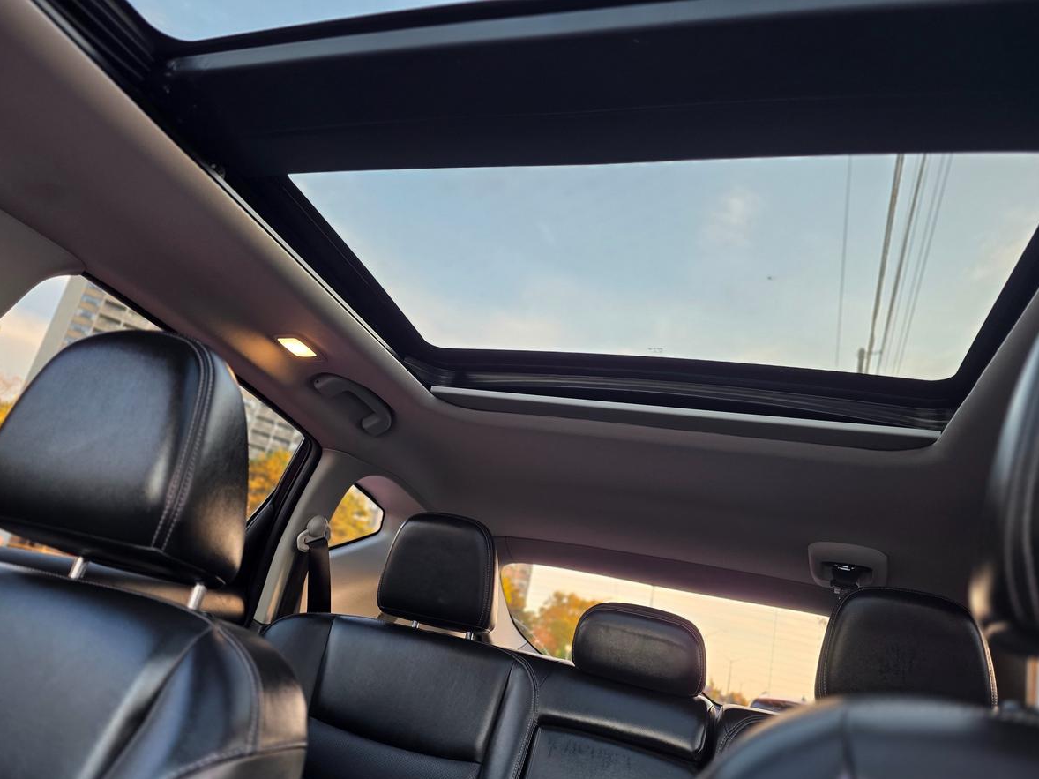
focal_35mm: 25
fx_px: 750
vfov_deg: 54.8
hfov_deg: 69.3
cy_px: 423
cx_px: 476
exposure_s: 1/63
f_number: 1.7
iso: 125
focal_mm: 6.25
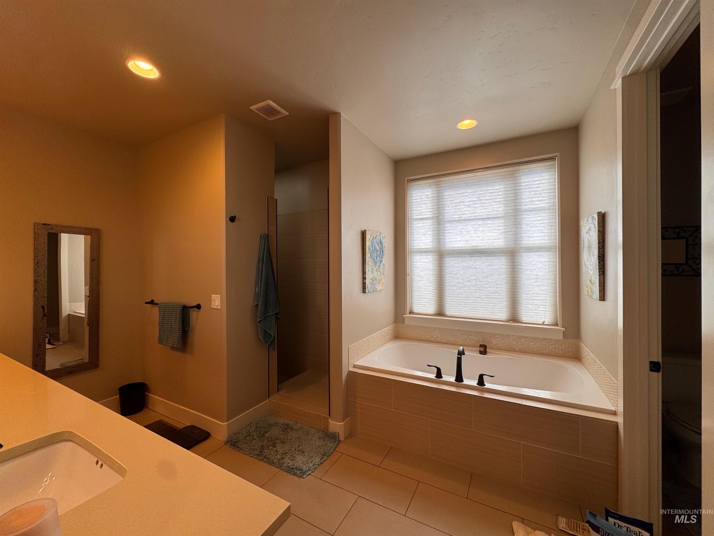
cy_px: 268
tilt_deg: +0.2
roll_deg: +0.6
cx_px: 357
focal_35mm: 14
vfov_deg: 85.7
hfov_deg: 102.1
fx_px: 289
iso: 50
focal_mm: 2.22
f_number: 2.2
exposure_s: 1/120
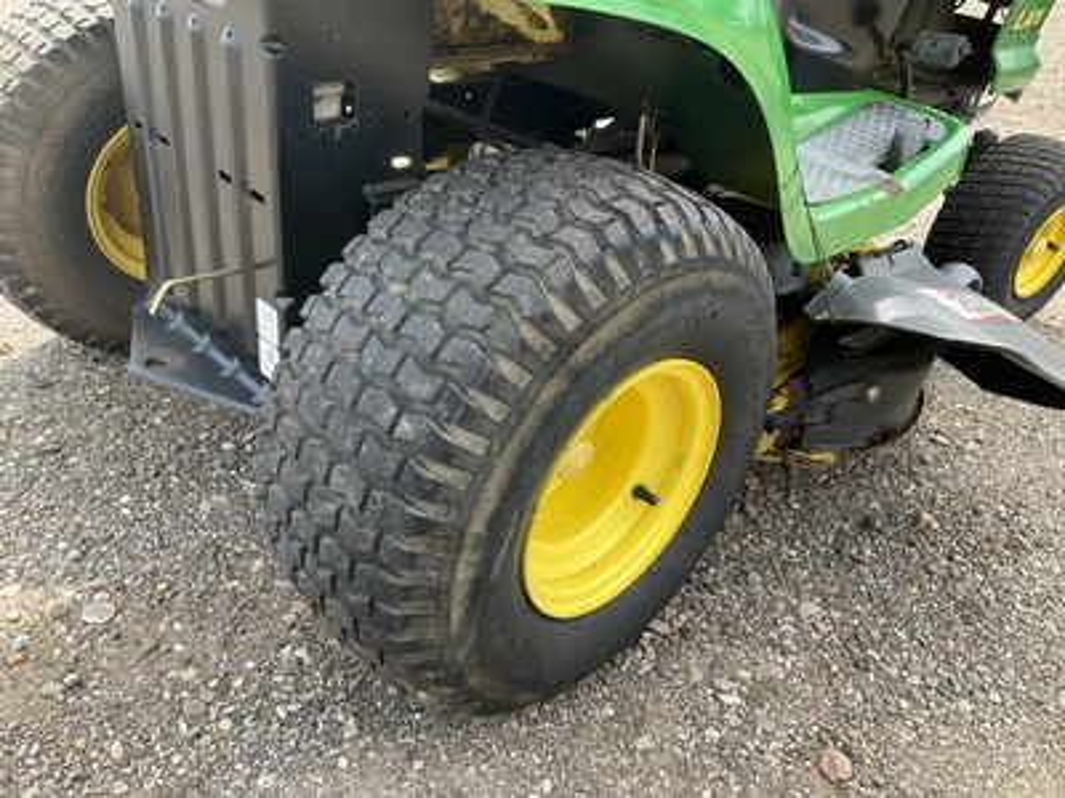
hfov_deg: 61.7
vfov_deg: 48.2
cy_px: 399
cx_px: 532
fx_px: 892
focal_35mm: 29
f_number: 1.8
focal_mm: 3
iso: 20
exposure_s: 1/203
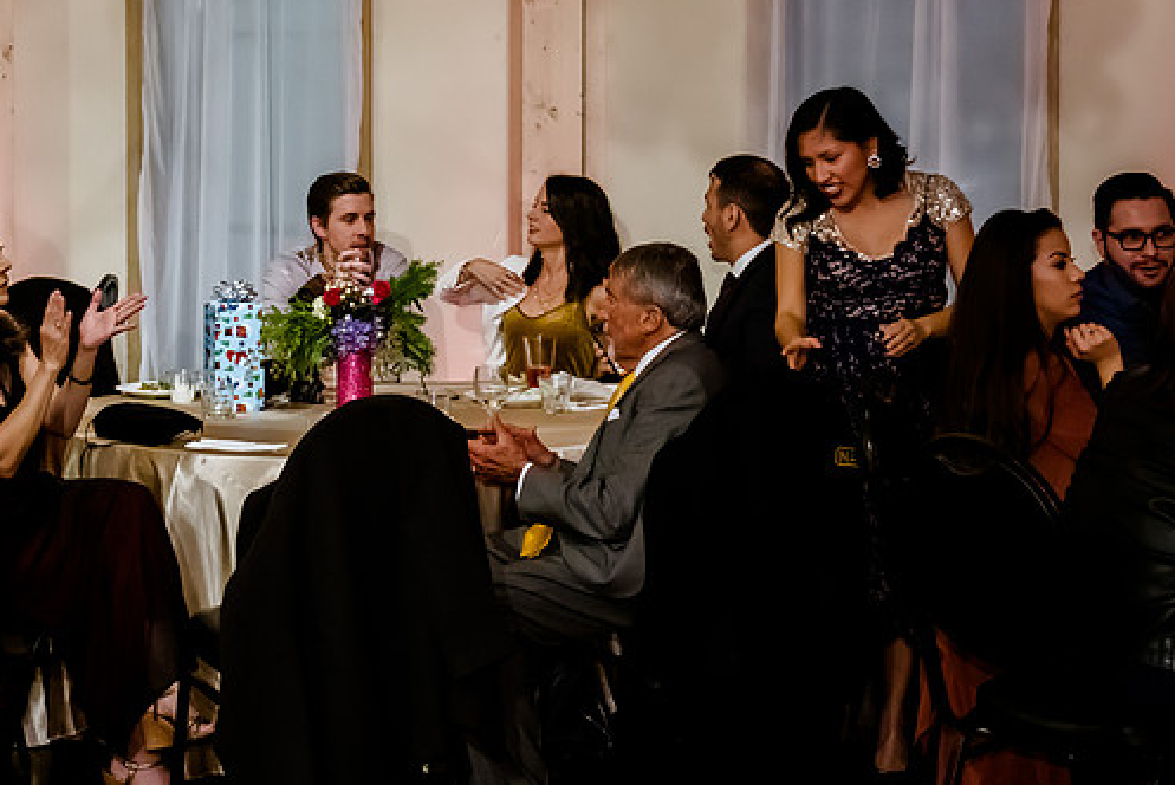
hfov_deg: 24.2
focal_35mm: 84
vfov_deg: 16.2
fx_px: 2743
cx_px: 496
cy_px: 158
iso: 5000
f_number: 2.8
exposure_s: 1/200
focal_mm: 45
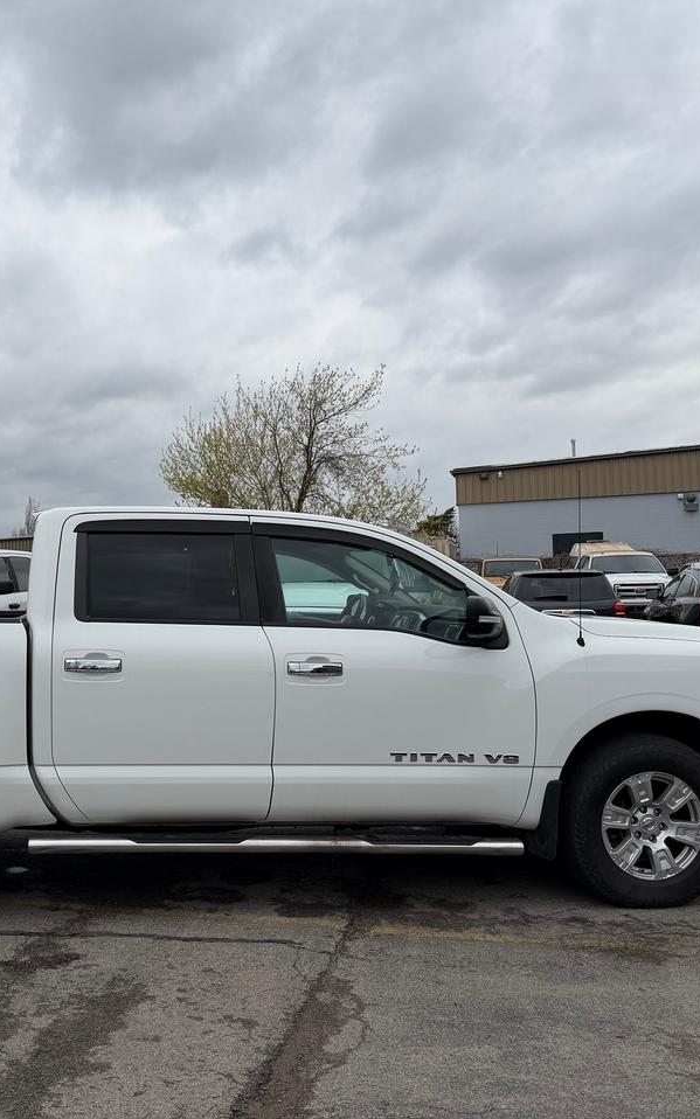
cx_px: 182
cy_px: 560
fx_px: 1037
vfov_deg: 56.7
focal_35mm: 34
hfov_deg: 36.5
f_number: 1.78
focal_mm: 6.76
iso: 80
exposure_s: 1/4167
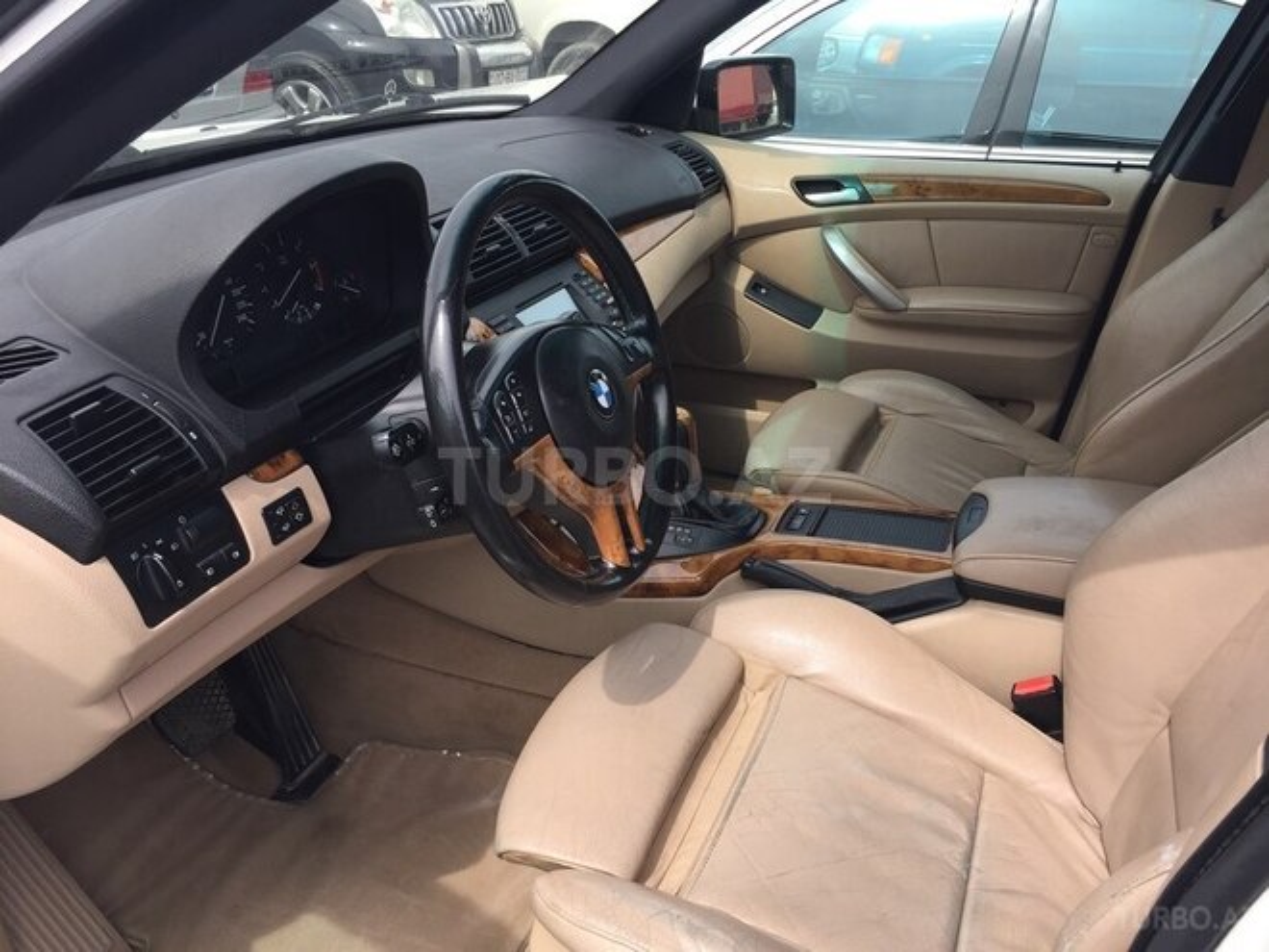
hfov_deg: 61.7
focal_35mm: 29
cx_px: 634
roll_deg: -1.2
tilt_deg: -27.1
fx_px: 1063
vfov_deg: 48.2
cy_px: 476
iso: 32
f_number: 2.2
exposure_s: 1/482
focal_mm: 4.15
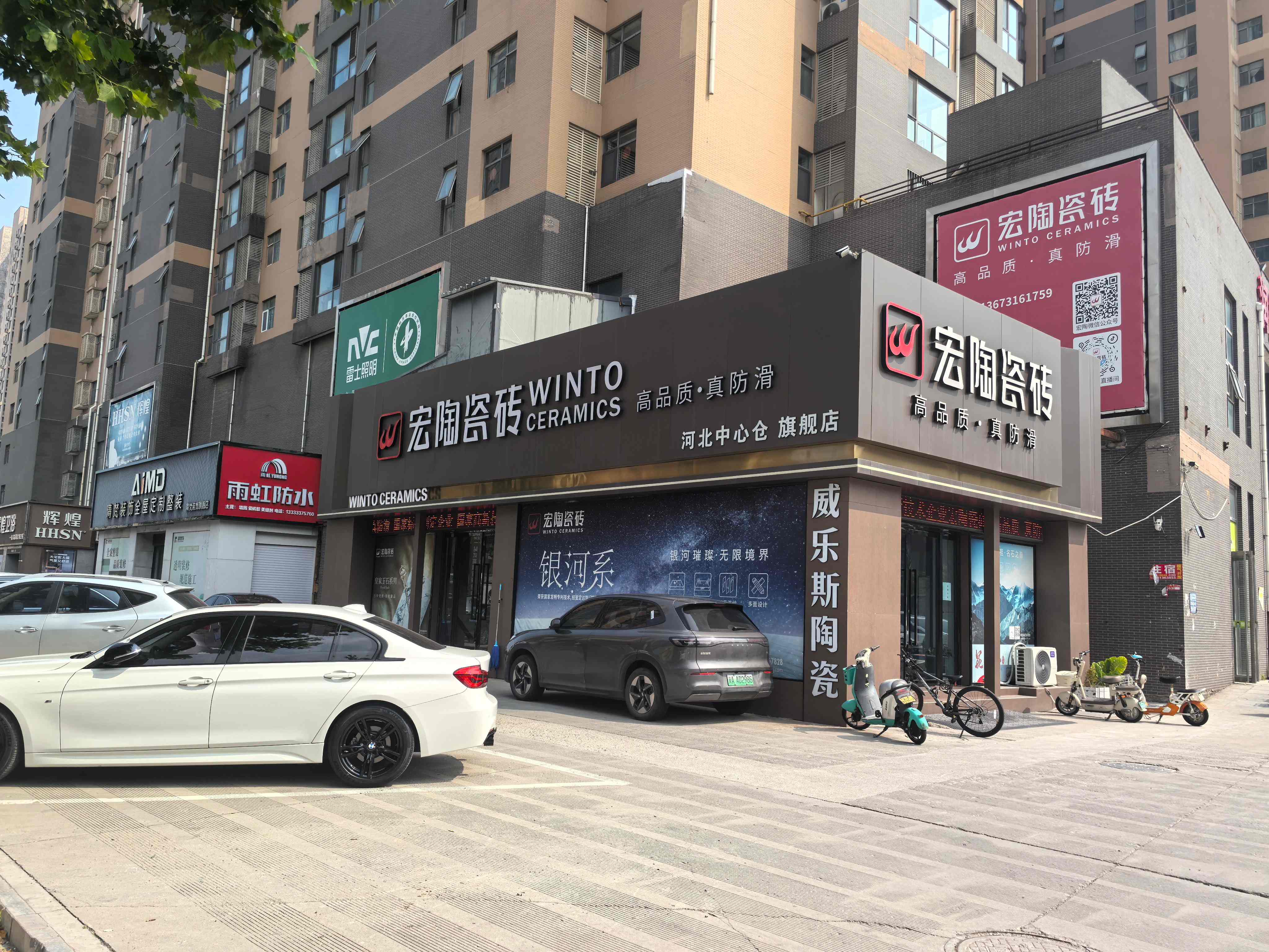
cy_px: 476
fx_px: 990
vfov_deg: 51.4
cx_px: 634
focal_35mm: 27
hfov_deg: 65.3
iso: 50
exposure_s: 1/3125
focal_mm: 5.75
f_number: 2
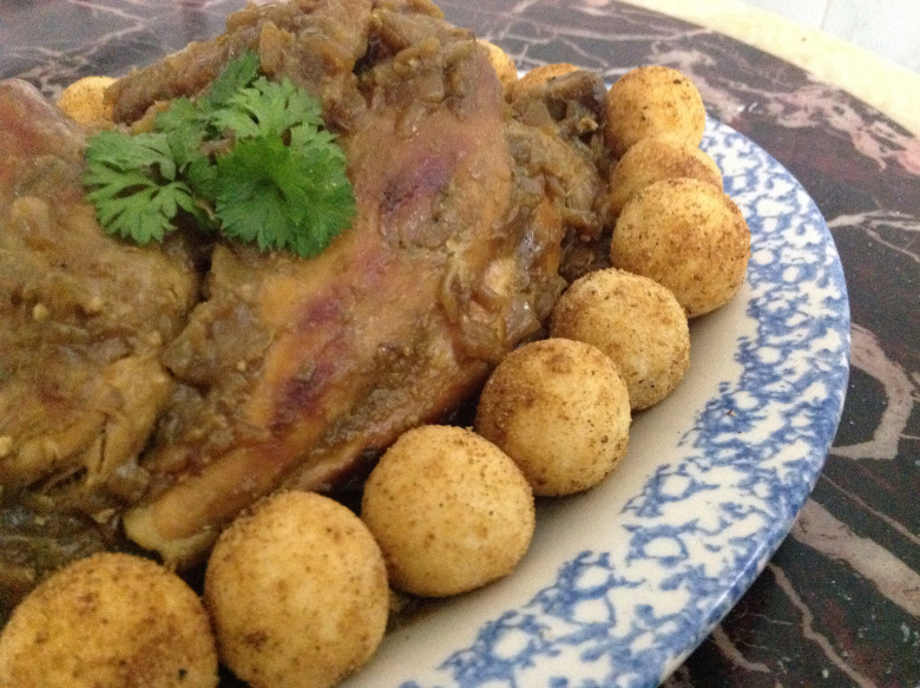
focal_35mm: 35
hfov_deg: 52.7
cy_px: 344
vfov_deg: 40.6
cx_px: 460
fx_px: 929
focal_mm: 4.28
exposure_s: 1/17
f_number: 2.4
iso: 800
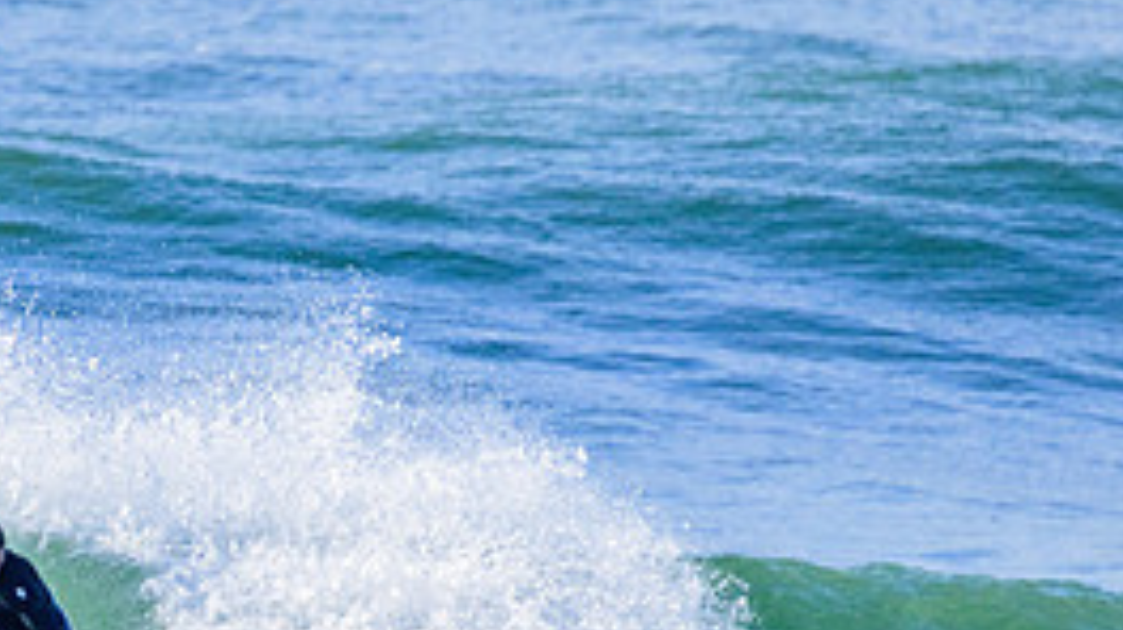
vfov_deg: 0.7
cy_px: 722
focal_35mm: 1843
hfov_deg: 1.2
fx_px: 54836
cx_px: 149
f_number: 11
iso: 2500
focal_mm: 800
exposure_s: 1/2000
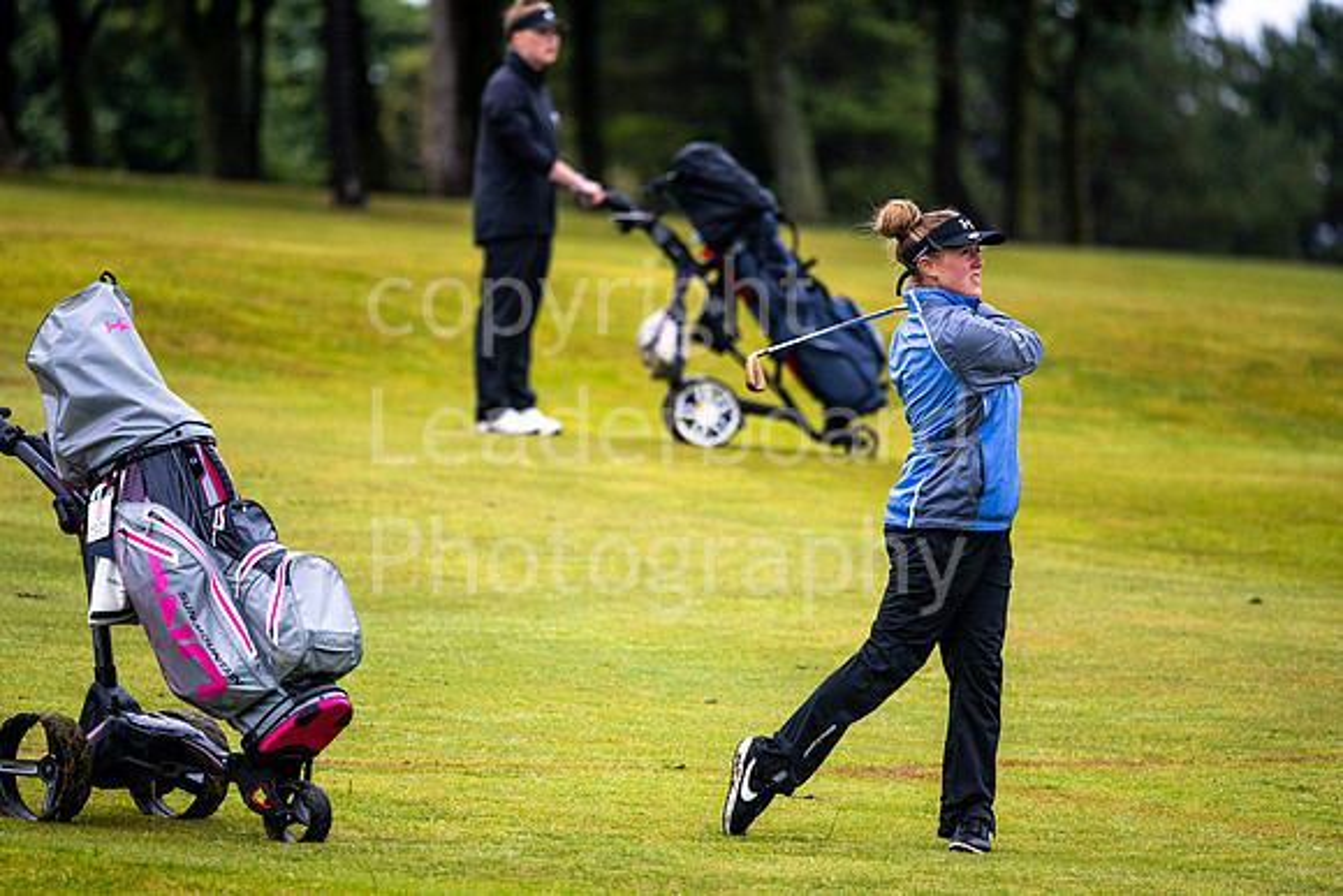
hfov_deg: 6.9
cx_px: 672
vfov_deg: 4.6
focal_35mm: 300
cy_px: 448
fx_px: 11194
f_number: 4.5
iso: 320
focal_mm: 300
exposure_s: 1/800
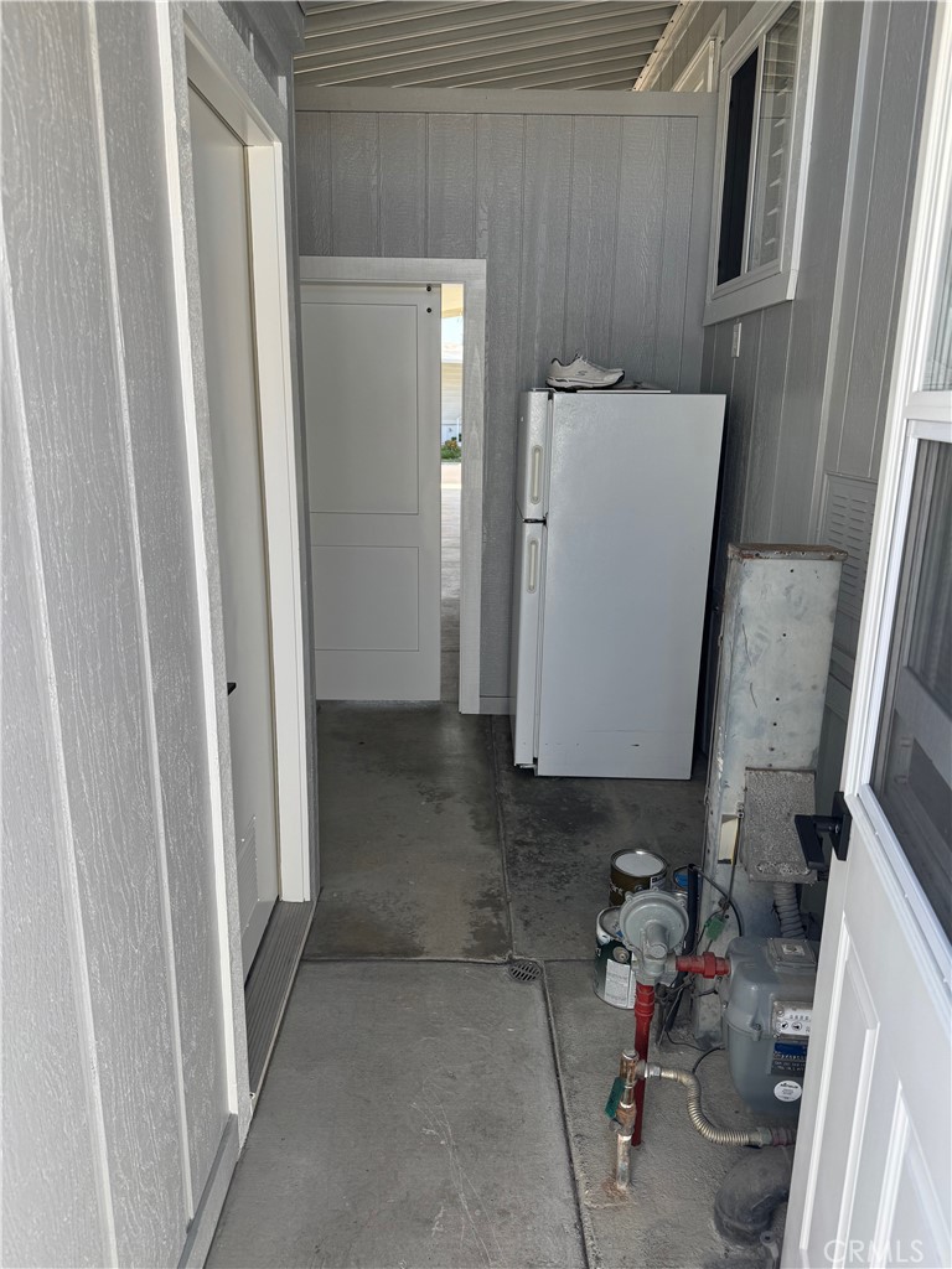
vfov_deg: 71.6
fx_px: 880
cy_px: 634
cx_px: 476
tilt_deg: -14.3
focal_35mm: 24
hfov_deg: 56.8
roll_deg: +0.4
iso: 80
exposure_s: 1/394
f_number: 1.78
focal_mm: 6.76
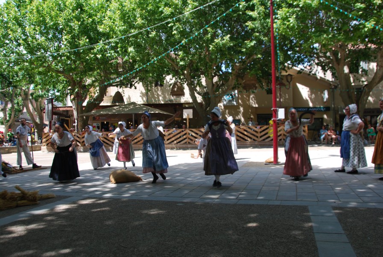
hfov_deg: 61.9
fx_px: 320
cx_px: 192
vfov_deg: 43.7
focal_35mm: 30
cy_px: 128
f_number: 6.3
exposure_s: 1/160
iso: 100
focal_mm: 20
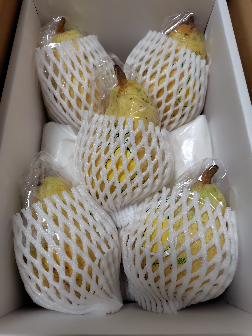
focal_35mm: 23
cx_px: 126
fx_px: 223
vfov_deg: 73.9
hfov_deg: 58.9
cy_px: 168
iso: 376
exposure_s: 1/50
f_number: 1.9
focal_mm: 5.6
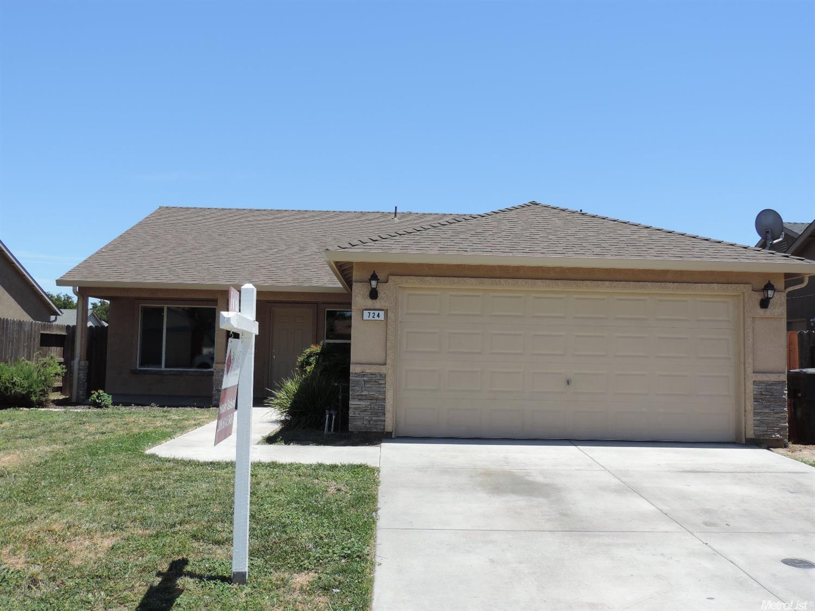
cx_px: 408
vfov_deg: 42.9
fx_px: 777
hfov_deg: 55.4
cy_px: 306
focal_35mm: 33
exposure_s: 1/800
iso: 80
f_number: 3.2
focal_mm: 5.8
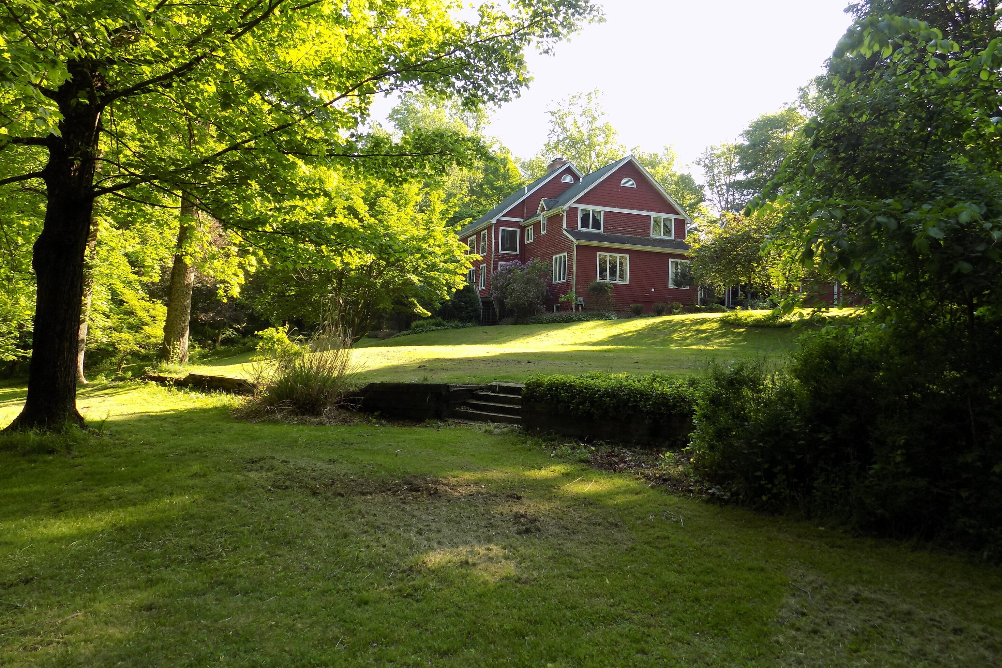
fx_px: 696
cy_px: 285
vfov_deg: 51.1
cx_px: 497
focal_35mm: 25
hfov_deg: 71.5
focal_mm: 4
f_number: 3.1
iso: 80
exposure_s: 1/125
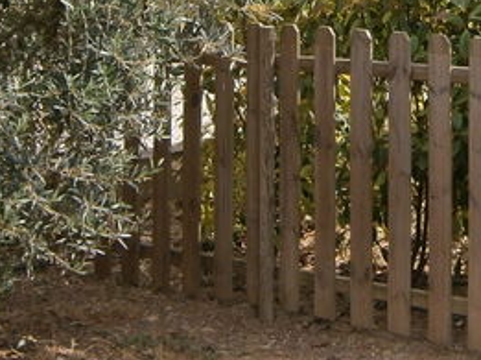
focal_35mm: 119
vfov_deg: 12.2
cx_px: 490
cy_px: -26
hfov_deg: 16.2
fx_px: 1651
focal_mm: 5.5
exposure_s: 1/640
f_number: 2.9
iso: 80
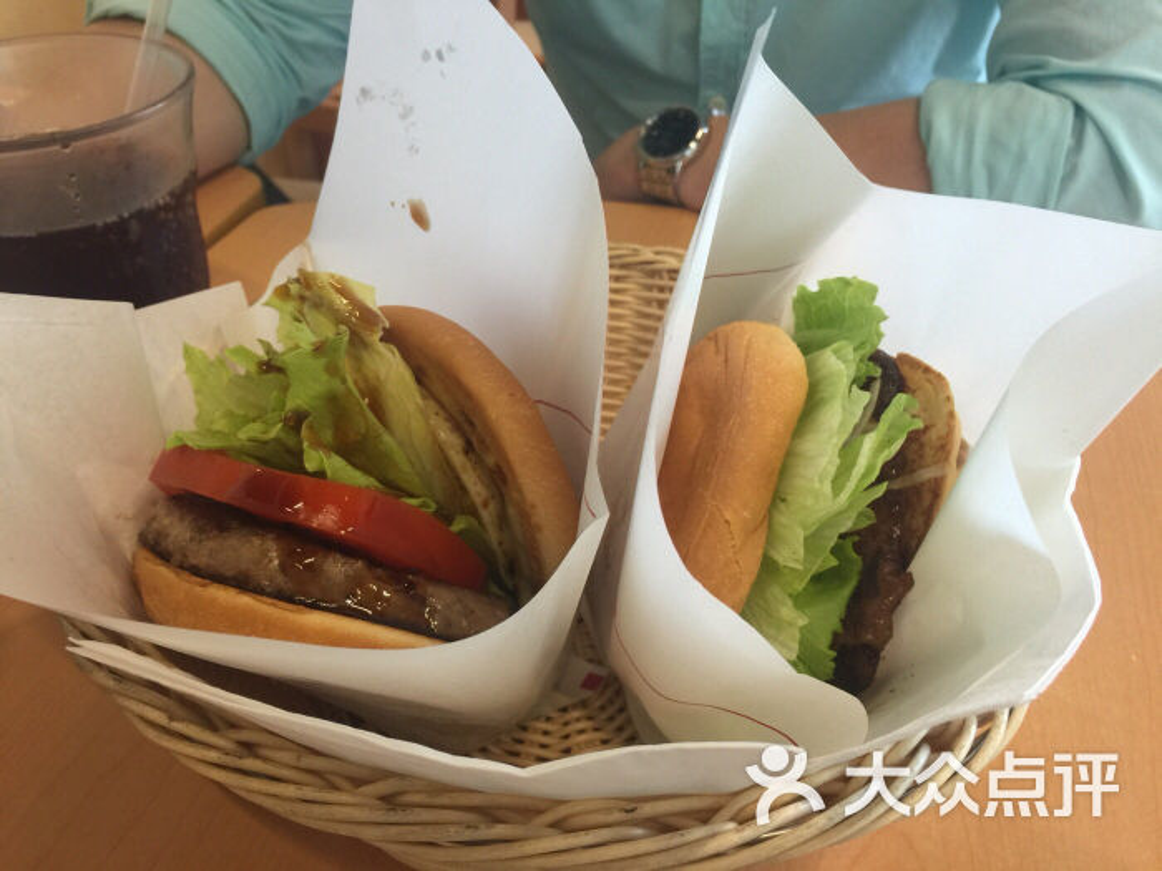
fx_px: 973
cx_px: 581
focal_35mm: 29
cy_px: 436
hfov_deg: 61.7
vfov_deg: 48.2
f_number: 2.2
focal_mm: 4.15
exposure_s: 1/15
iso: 40
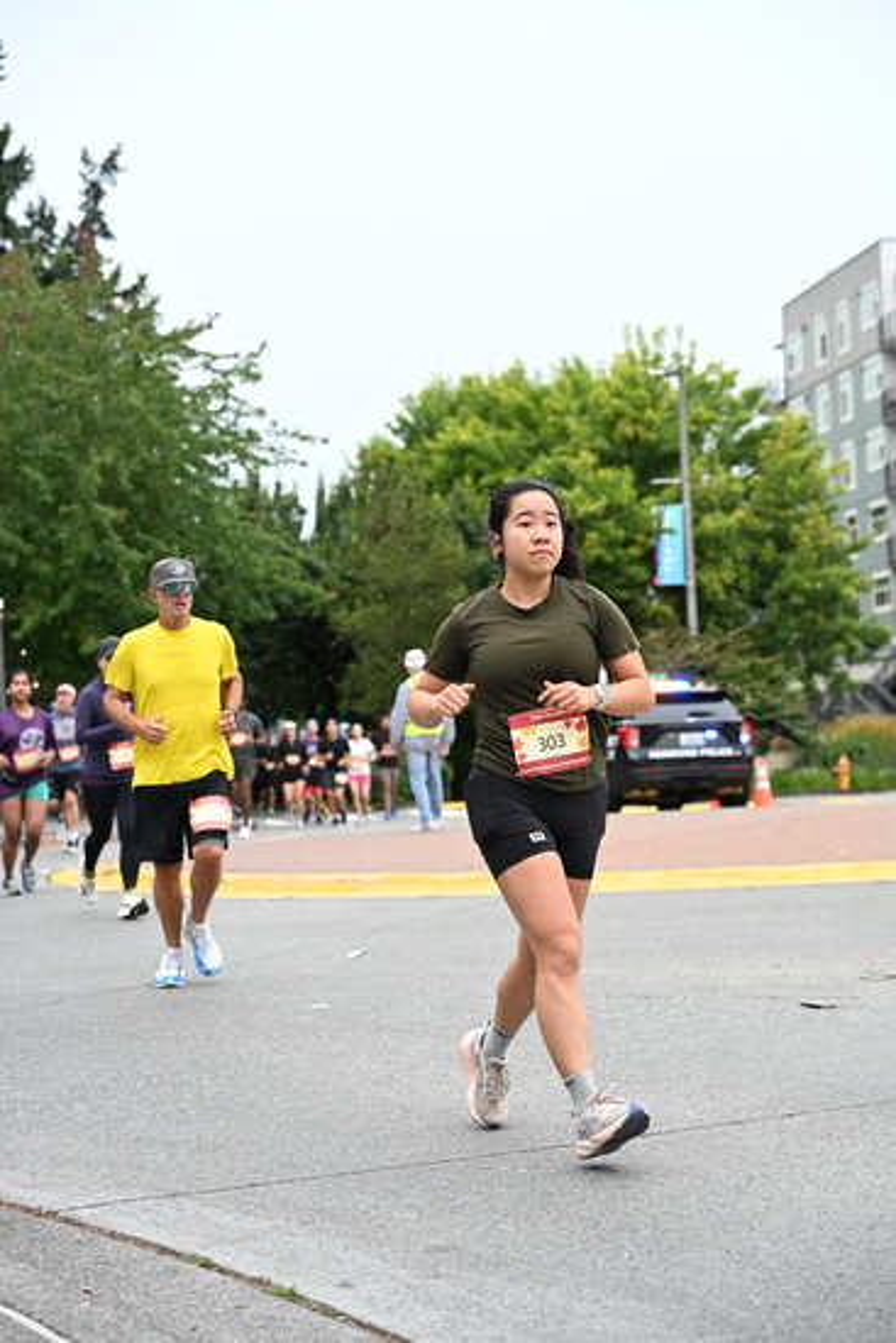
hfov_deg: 23.0
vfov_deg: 33.9
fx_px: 2201
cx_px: 448
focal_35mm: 59
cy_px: 672
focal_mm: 59
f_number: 4
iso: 1600
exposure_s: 1/800
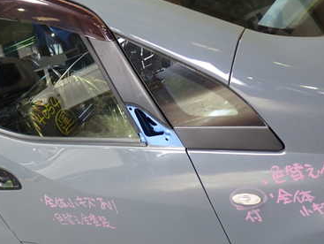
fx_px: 459
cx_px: 85
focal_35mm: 49
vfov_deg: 29.6
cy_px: 148
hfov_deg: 38.0
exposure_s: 1/40
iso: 200
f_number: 2.3
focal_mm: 5.4
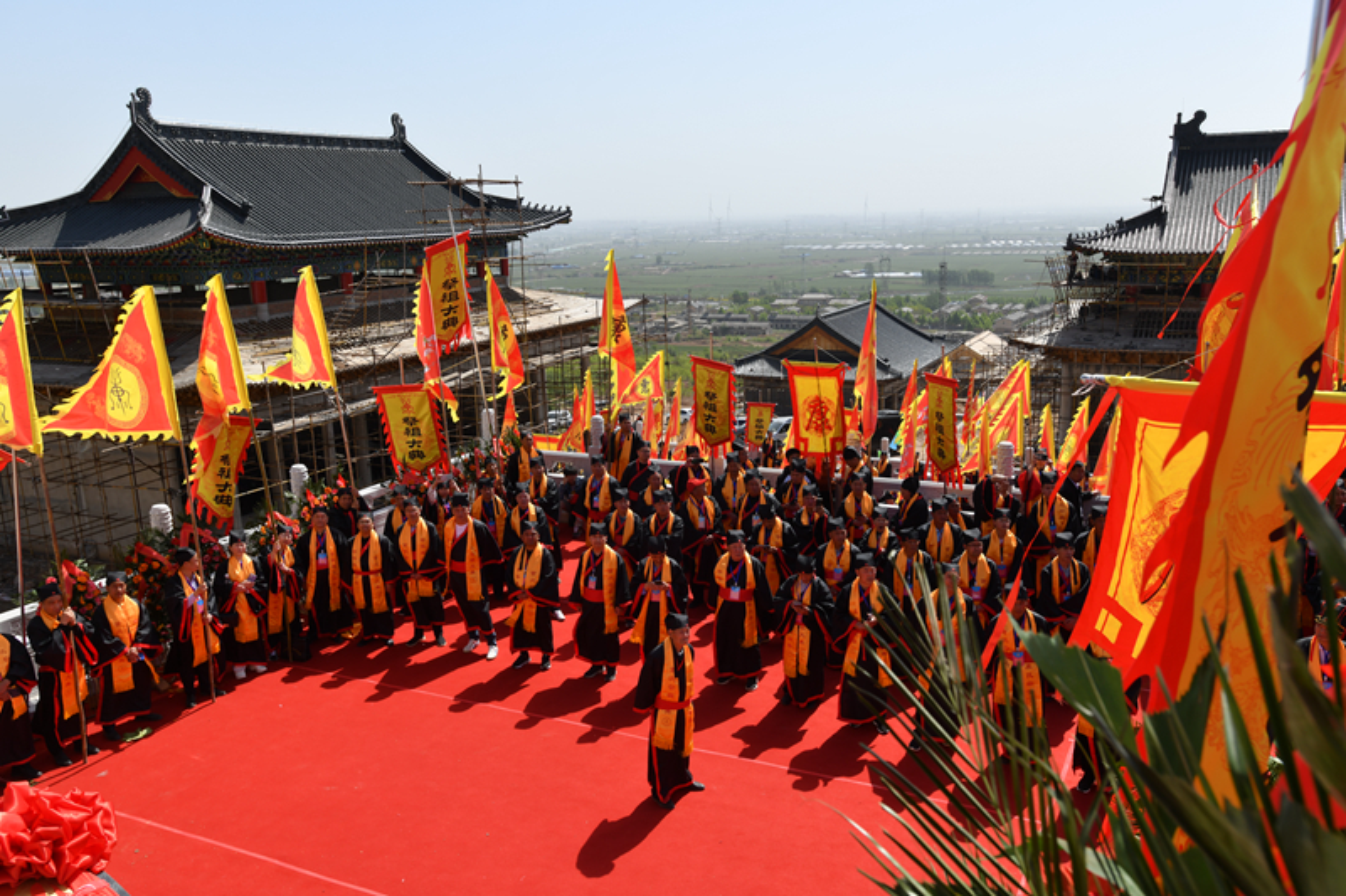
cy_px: 448
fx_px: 1121
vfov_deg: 43.6
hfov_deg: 61.9
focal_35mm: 30
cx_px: 673
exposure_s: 1/320
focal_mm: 30
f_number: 9
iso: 125
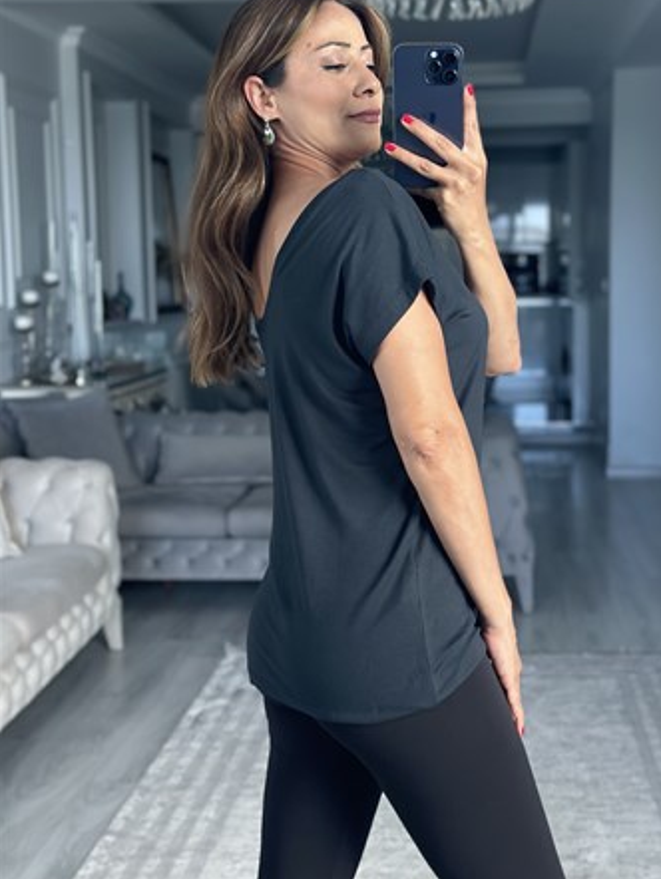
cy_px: 382
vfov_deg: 34.9
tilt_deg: -19.2
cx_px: 376
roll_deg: +0.5
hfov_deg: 26.6
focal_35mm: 55
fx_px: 1399
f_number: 1.78
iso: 100
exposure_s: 1/121
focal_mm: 6.86
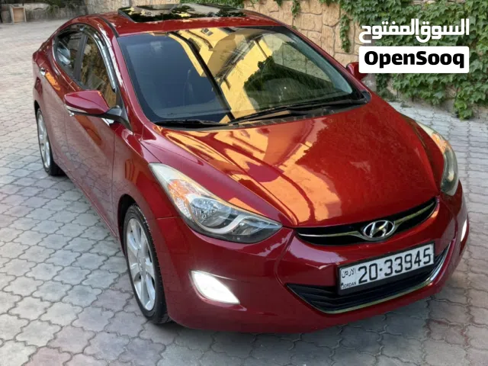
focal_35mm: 24
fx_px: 338
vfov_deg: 56.8
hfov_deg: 71.6
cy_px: 183
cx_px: 244
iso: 100
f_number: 1.78
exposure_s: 1/121
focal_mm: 6.76
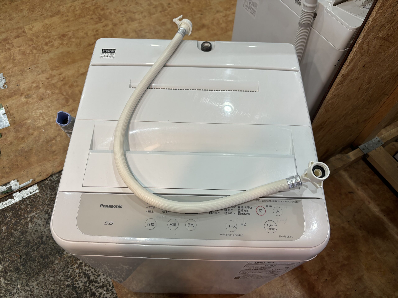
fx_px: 299
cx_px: 199
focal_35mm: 26
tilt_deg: -58.3
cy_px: 149
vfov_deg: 53.1
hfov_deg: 67.3
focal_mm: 5.96
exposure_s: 1/100
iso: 64
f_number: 1.6
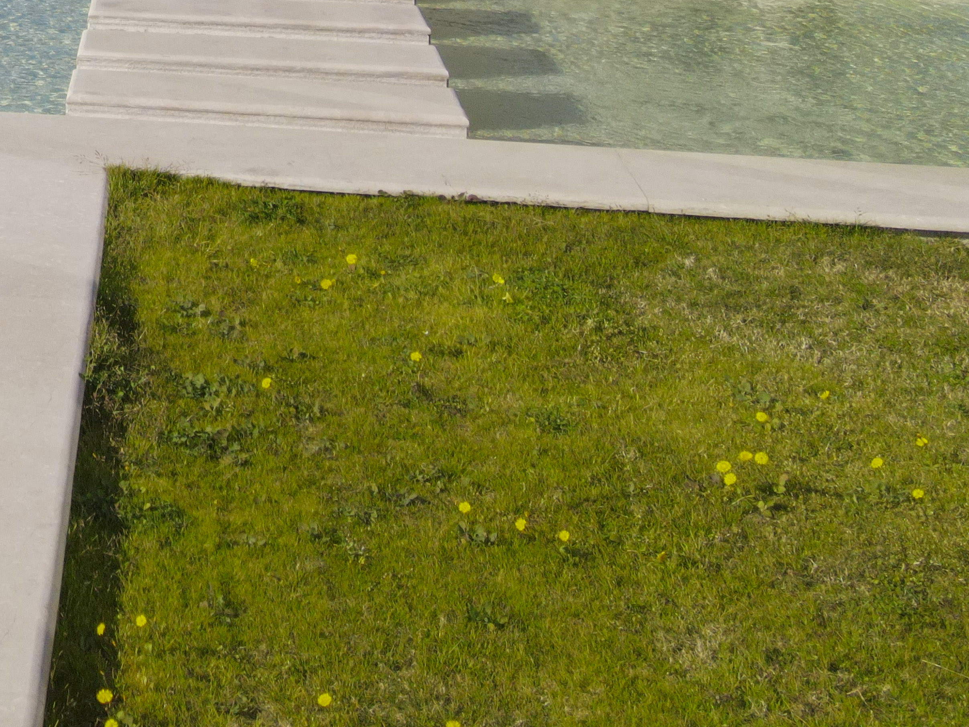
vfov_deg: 17.3
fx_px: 2183
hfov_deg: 21.3
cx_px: -466
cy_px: -312
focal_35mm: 78
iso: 100
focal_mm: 4.5
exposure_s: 1/800
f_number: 2.8
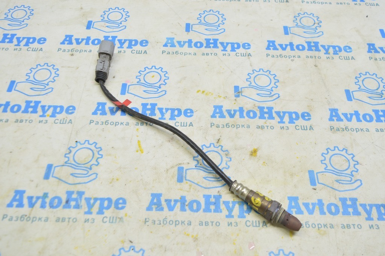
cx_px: 192
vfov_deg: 38.3
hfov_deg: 55.1
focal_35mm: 34
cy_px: 128
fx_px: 369
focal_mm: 23
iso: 400
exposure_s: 1/20
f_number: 5.6
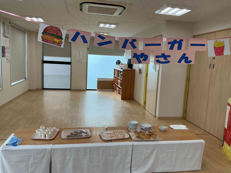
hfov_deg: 61.7
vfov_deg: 48.2
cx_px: 116
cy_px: 86
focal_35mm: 29
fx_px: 194
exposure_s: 1/181
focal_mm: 3
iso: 25
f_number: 1.8
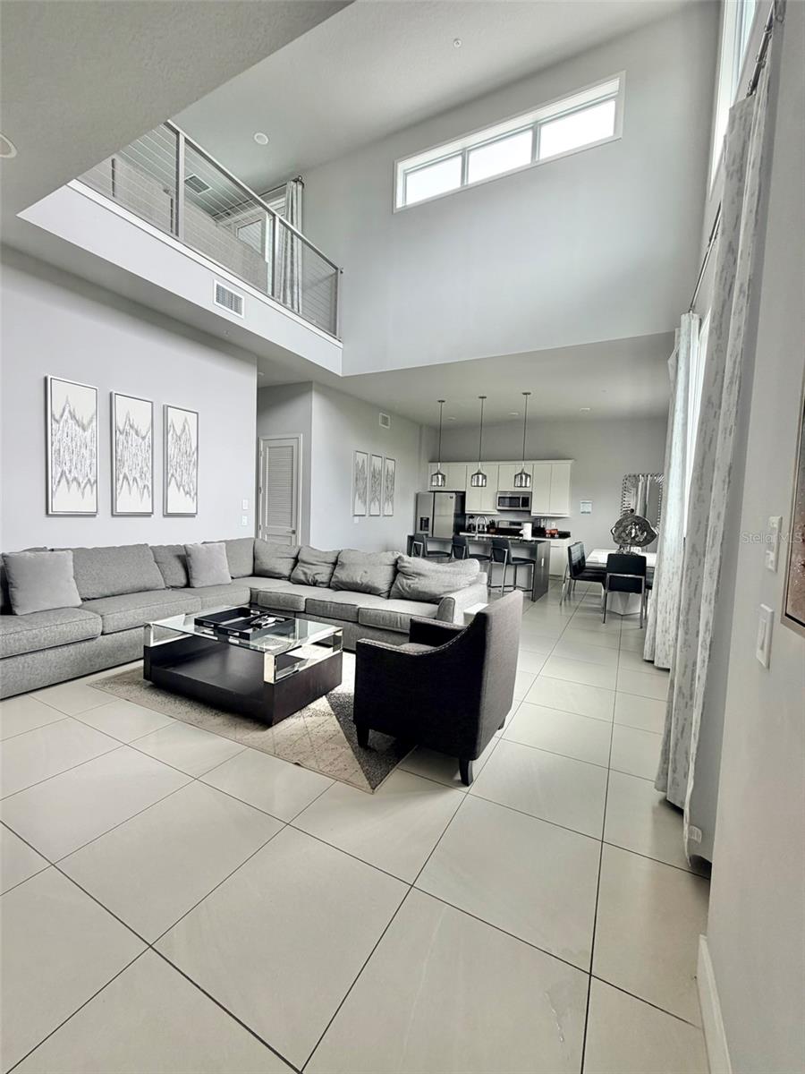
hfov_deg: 85.7
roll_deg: -2.1
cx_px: 402
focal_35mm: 14
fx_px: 434
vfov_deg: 102.1
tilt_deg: -3.5
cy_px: 537
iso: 100
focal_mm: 2.22
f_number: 2.2
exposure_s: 1/120
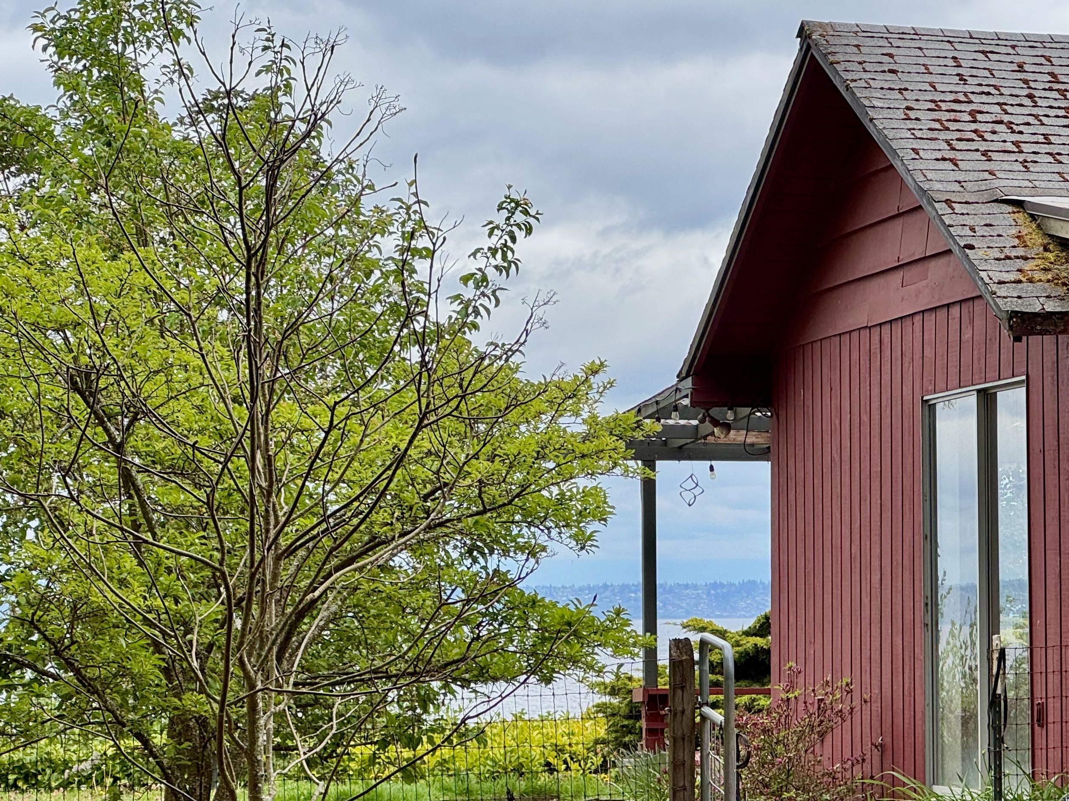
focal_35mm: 124
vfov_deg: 11.9
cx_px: 742
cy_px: 509
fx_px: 3829
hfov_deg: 15.8
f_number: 2.8
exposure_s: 1/324
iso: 25
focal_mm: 9
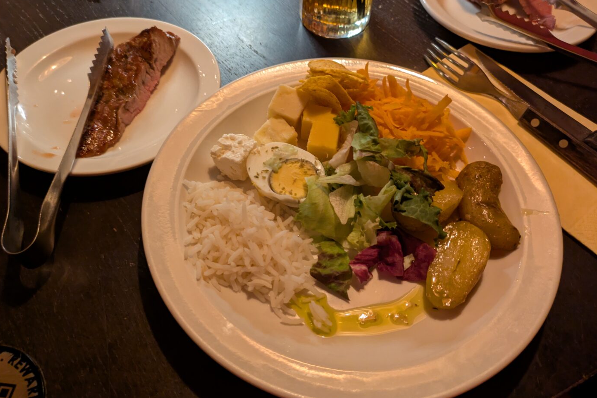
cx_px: 291
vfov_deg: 47.9
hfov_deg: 67.4
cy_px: 188
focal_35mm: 27
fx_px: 448
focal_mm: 5.43
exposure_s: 1/25
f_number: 1.89
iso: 283
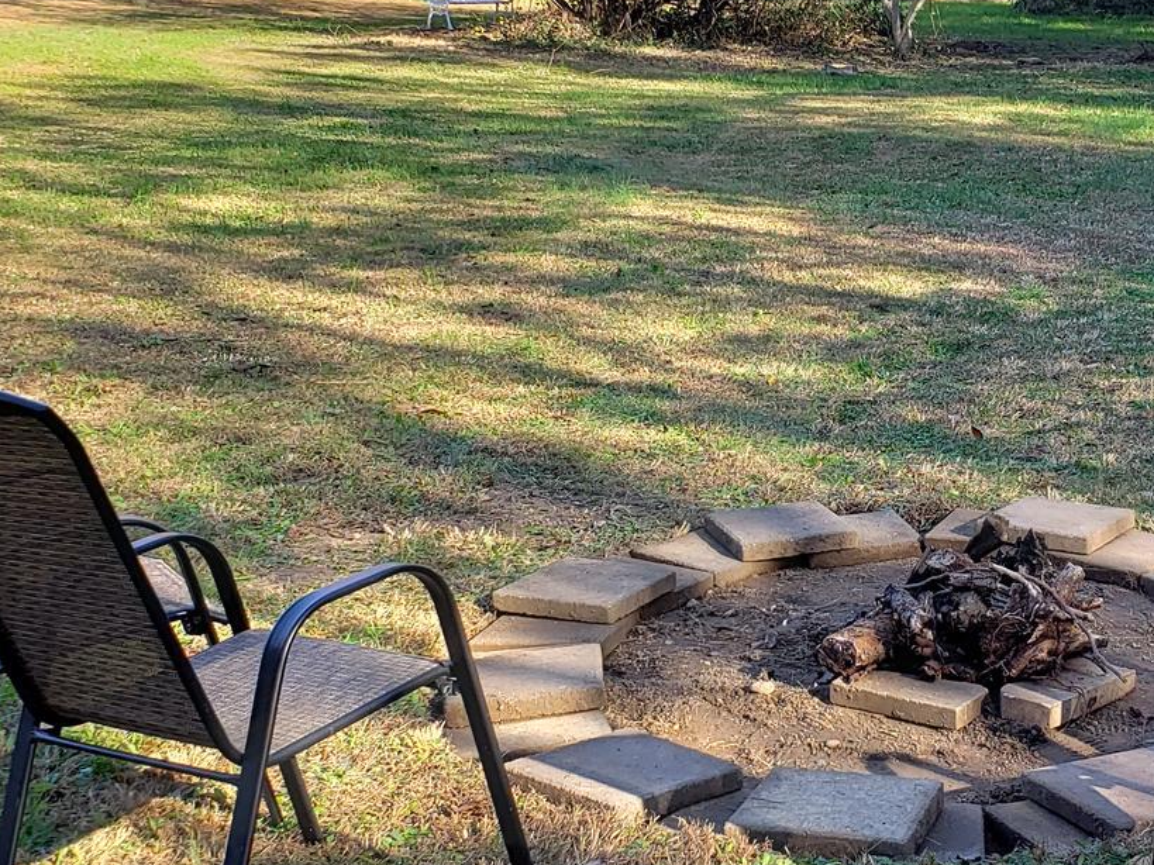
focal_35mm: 65
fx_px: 2167
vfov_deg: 22.6
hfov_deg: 29.3
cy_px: 407
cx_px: 891
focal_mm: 4.3
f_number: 2.4
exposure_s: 1/289
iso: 50
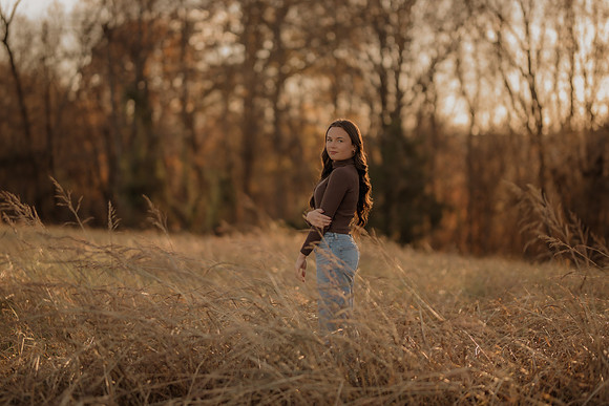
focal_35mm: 85
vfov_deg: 16.1
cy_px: 203
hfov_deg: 23.9
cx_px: 304
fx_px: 1438
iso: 200
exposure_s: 1/1250
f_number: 1.4
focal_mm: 85
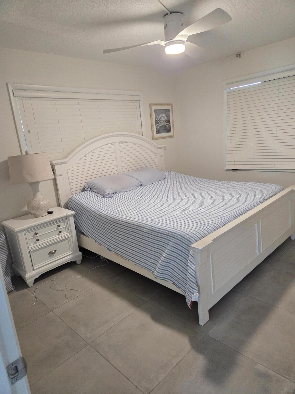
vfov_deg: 73.9
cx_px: 148
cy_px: 197
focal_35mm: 23
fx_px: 261
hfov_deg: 58.9
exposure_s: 1/120
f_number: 1.8
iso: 500
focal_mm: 5.4
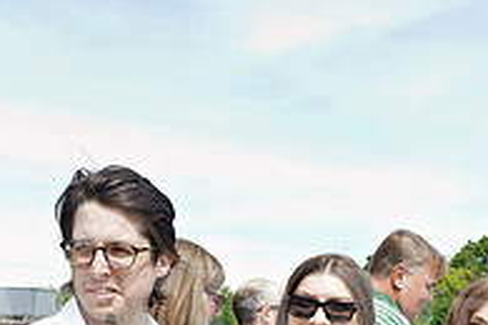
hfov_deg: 19.0
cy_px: 479
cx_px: 556
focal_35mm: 102
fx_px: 1389
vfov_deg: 12.7
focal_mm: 23
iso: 160
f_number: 8
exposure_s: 1/100
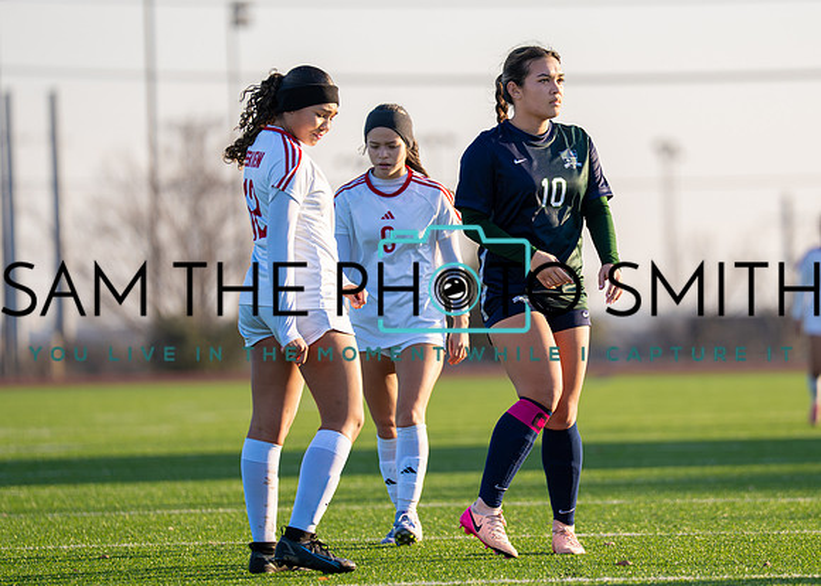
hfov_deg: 6.4
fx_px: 7383
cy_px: 286
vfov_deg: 4.5
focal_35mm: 317
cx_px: 569
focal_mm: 200
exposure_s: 1/2500
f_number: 2.8
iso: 400
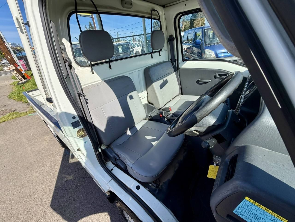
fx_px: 119
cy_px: 111
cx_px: 148
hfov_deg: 102.1
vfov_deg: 85.7
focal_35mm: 14
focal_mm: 2.22
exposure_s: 1/701
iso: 40
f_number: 2.2
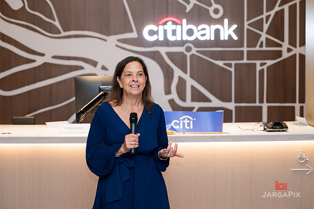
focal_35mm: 83
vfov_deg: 16.5
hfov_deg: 24.5
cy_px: 99
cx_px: 158
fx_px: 722
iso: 400
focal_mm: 77
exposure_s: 1/160
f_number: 3.2
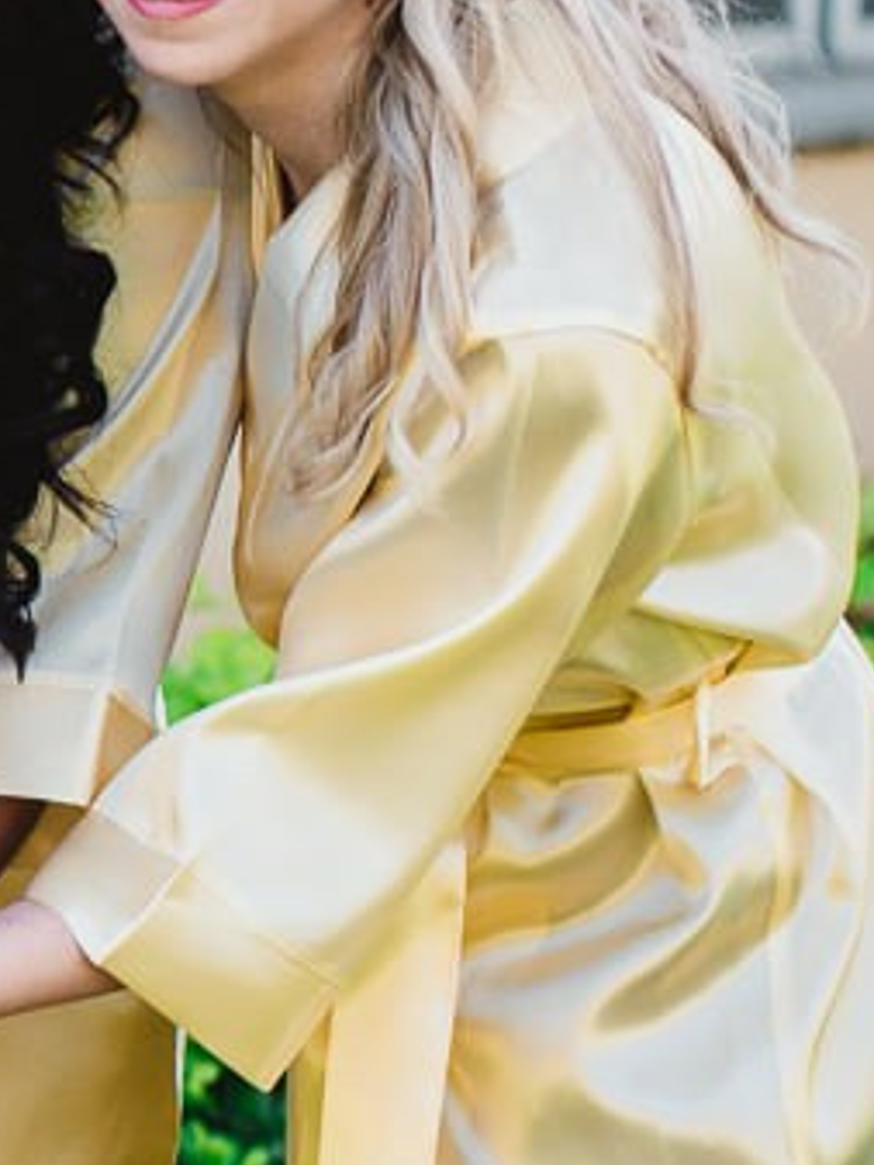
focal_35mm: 292
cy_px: 890
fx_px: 9824
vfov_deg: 6.8
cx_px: -1789
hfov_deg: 4.8
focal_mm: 50
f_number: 2.2
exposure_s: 1/800
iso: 100
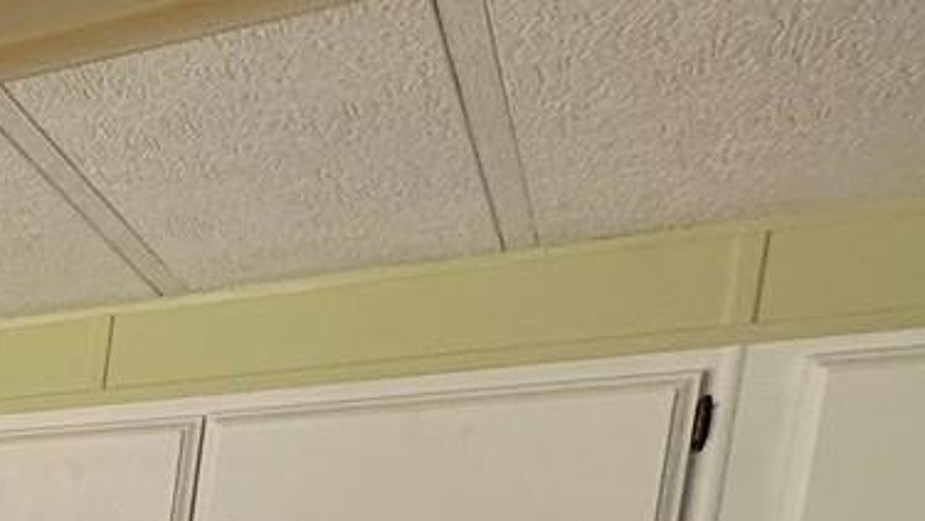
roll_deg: -2.2
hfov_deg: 20.1
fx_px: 1594
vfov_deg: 15.9
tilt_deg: -6.0
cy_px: 928
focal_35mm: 65
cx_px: -844
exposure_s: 1/115
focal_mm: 2.22
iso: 40
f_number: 2.2
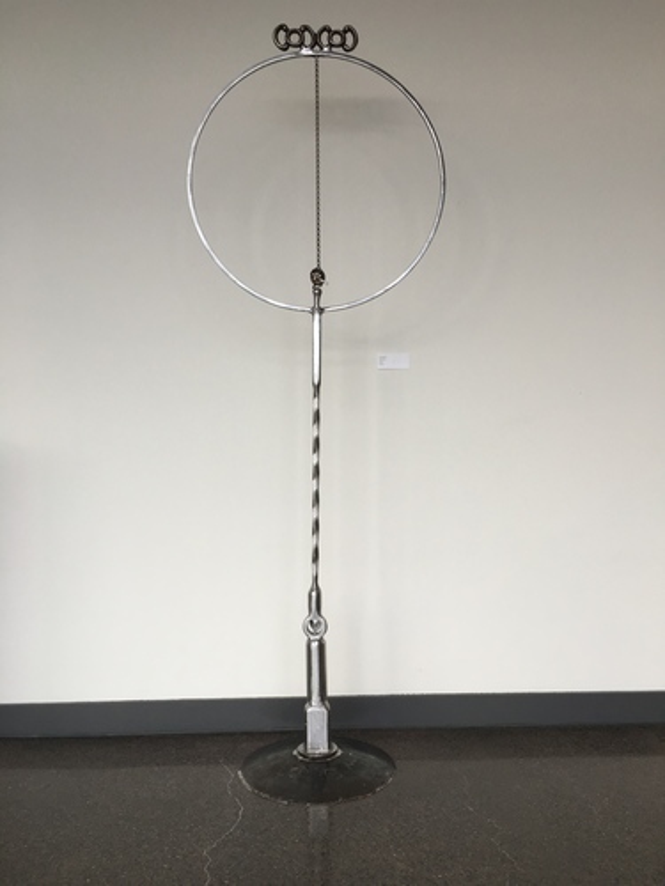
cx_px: 332
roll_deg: +1.2
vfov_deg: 61.7
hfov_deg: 48.2
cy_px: 443
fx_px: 743
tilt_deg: +0.5
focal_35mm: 29
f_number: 2.2
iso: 50
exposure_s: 1/30
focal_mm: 4.15
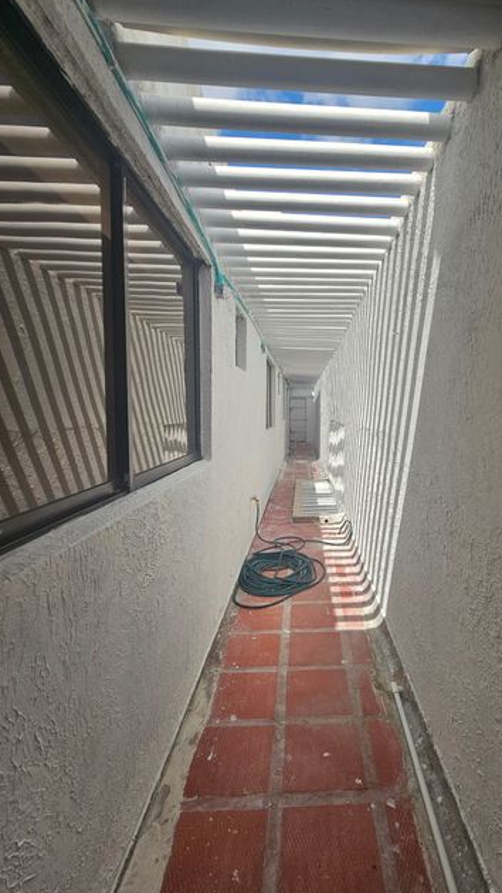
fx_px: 355
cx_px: 333
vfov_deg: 103.0
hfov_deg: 68.6
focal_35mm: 15
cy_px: 433
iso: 50
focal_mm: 2.2
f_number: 2.2
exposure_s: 1/1513
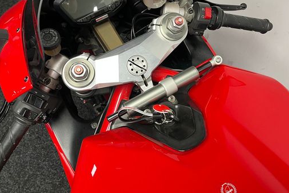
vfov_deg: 38.6
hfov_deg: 55.8
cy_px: 71
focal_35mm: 34
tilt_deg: -56.9
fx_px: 273
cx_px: 147
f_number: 1.6
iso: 160
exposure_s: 1/50
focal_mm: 5.1
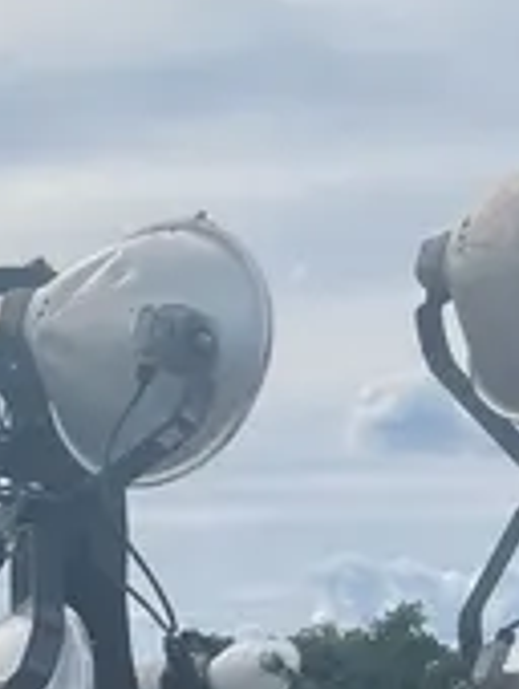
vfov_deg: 15.7
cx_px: 564
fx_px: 2233
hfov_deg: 13.0
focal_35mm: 112
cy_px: 1125
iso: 32
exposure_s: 1/4292
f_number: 1.6
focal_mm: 4.2
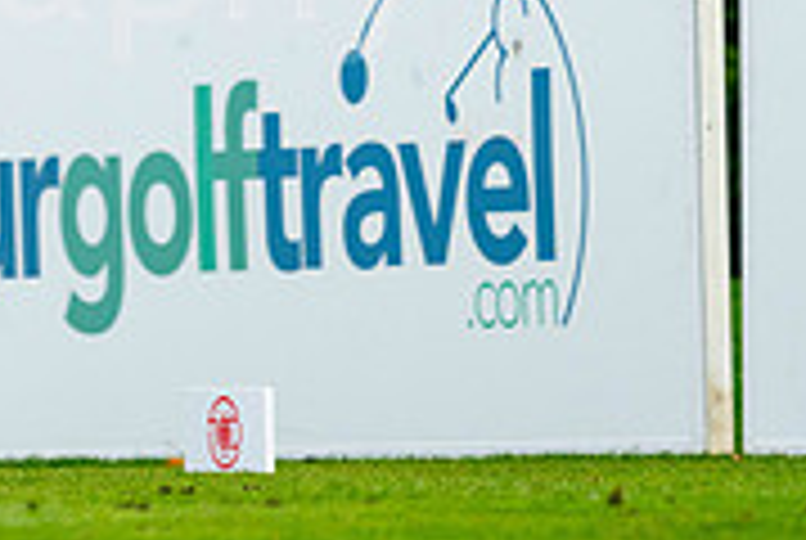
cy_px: -263
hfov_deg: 2.1
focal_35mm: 971
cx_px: -144
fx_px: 21775
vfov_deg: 1.4
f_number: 4
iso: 1000
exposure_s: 1/500
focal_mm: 300
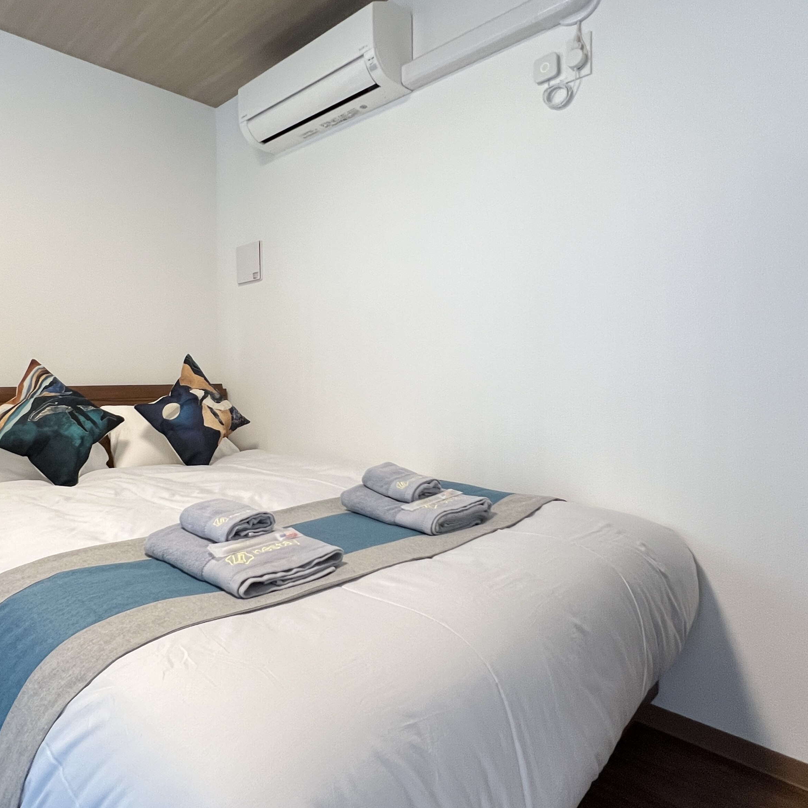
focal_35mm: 19
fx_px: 502
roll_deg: +0.4
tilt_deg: -4.2
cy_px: 465
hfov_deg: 75.8
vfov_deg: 77.2
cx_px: 284
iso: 250
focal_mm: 1.57
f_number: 1.8
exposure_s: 1/100
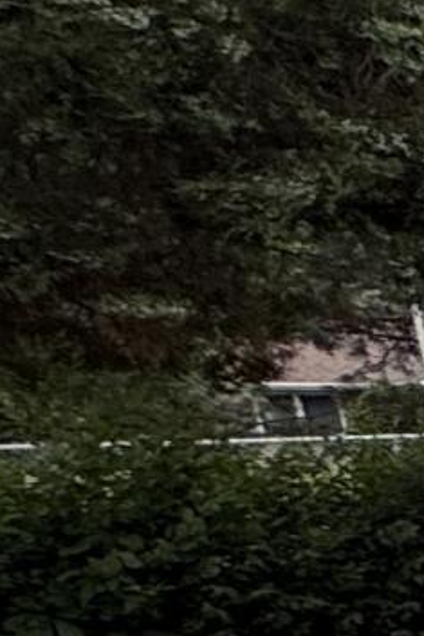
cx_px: 2690
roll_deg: -0.3
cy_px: 934
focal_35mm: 124
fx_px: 2188
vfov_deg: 15.3
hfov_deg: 4.9
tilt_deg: -13.8
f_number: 2.2
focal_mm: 2.22
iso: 50
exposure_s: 1/970
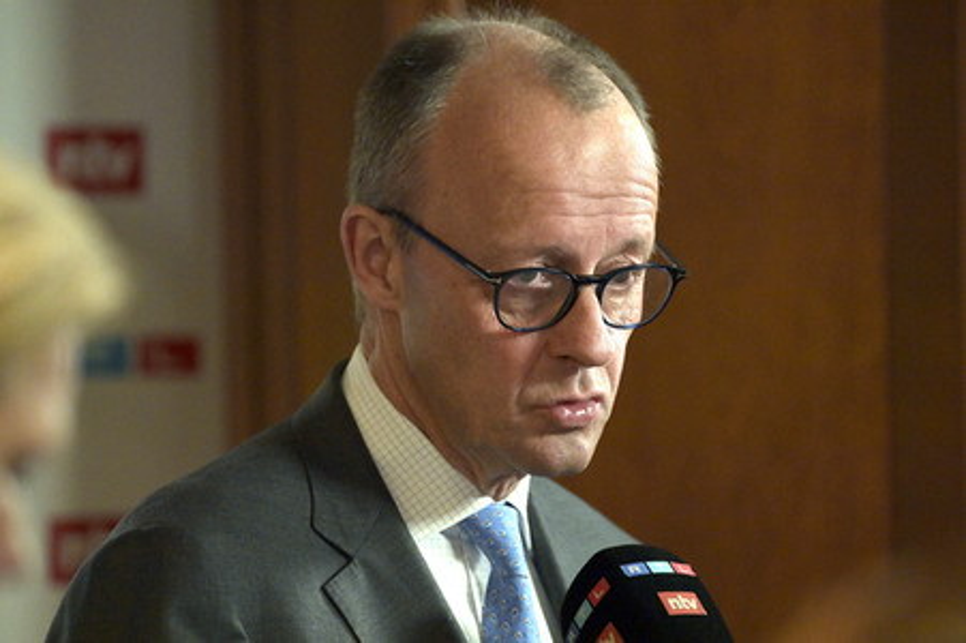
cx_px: 483
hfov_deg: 4.9
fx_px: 11261
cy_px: 322
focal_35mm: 420
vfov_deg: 3.3
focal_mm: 420
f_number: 5.6
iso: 6400
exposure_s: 1/200
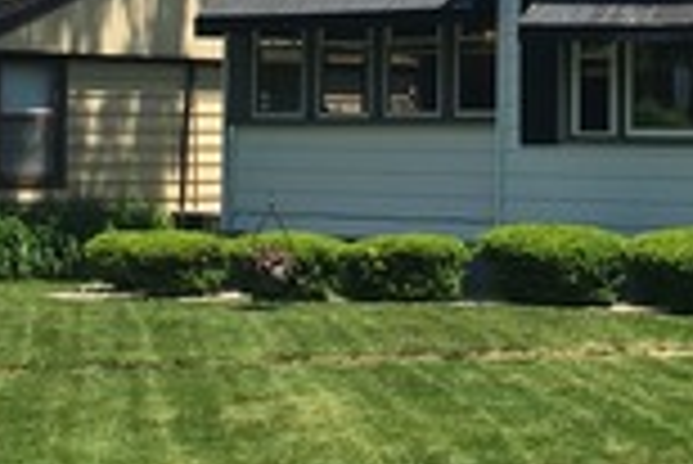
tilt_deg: +2.3
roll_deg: -0.9
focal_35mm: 125
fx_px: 2408
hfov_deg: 16.2
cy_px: 54
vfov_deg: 10.9
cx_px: 598
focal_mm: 4.15
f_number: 2.2
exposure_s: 1/1282
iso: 25
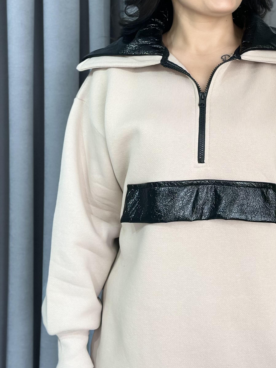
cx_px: 213
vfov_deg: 24.1
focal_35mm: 81
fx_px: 861
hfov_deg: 18.1
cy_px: 143
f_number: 1.78
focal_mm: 6.86
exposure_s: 1/195
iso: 80
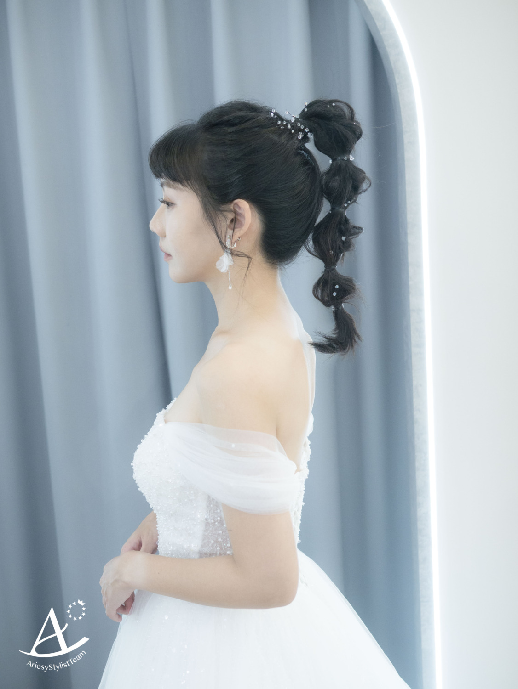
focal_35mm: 50
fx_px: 997
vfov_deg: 38.2
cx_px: 259
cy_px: 344
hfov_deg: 29.1
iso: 800
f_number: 2.2
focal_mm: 25
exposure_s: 1/320
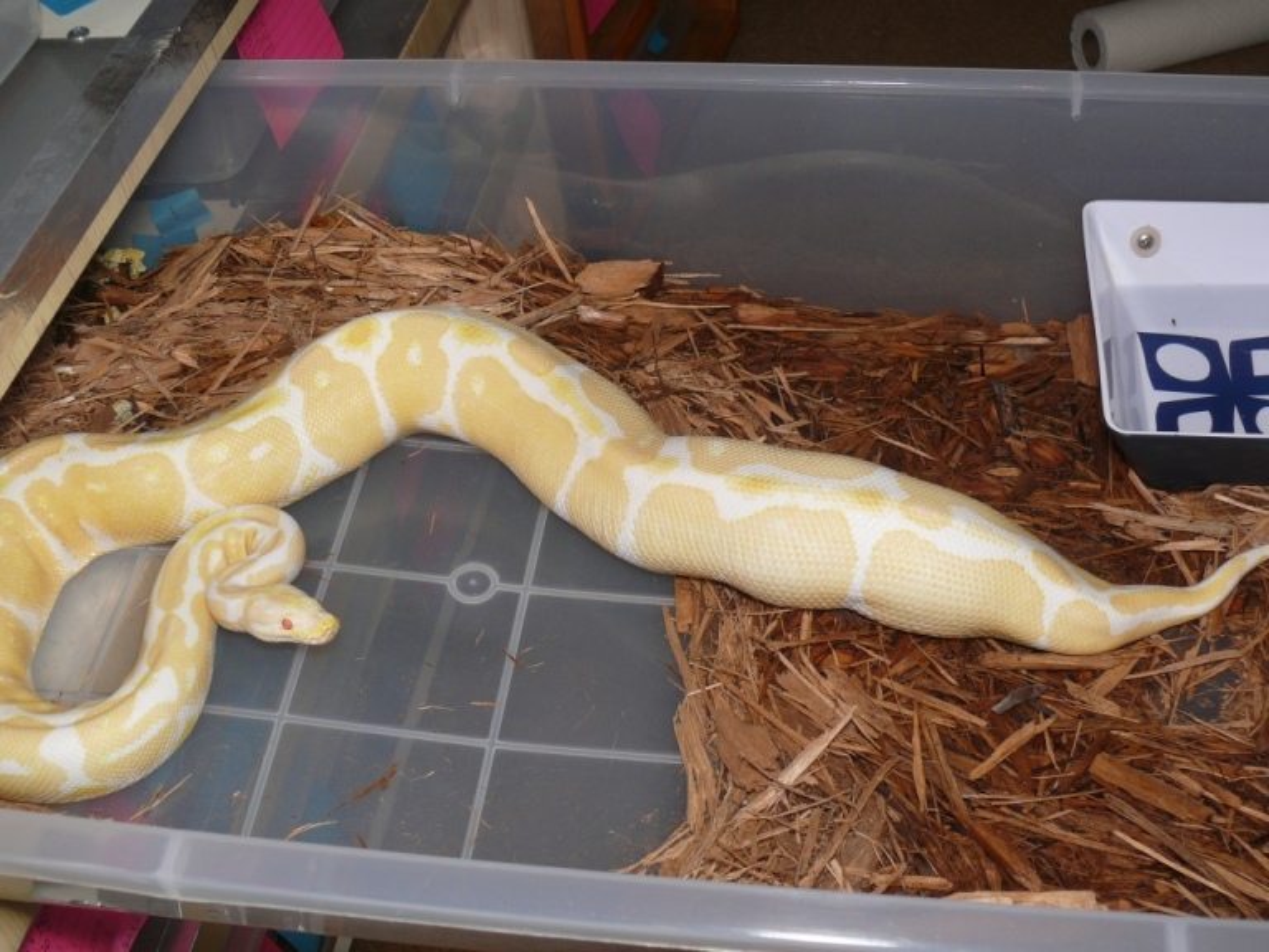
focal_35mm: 41
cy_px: 476
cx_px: 634
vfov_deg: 35.1
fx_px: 1503
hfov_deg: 45.8
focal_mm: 8.3
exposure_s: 1/30
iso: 100
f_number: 2.8
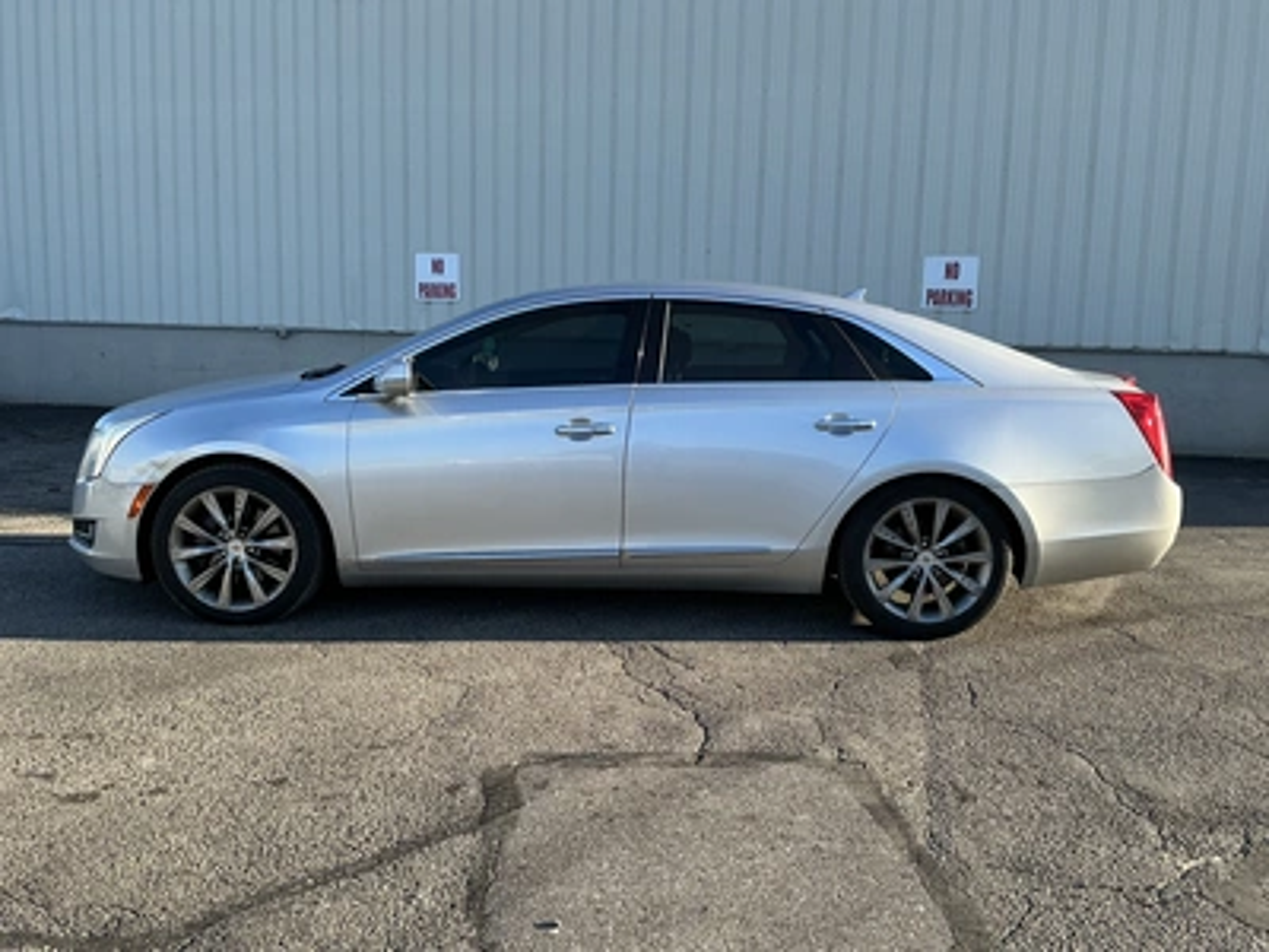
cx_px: 634
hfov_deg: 63.4
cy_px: 476
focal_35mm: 28
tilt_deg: -4.1
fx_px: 1026
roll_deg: -2.0
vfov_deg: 49.7
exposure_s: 1/446
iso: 25
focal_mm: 3
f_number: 1.8
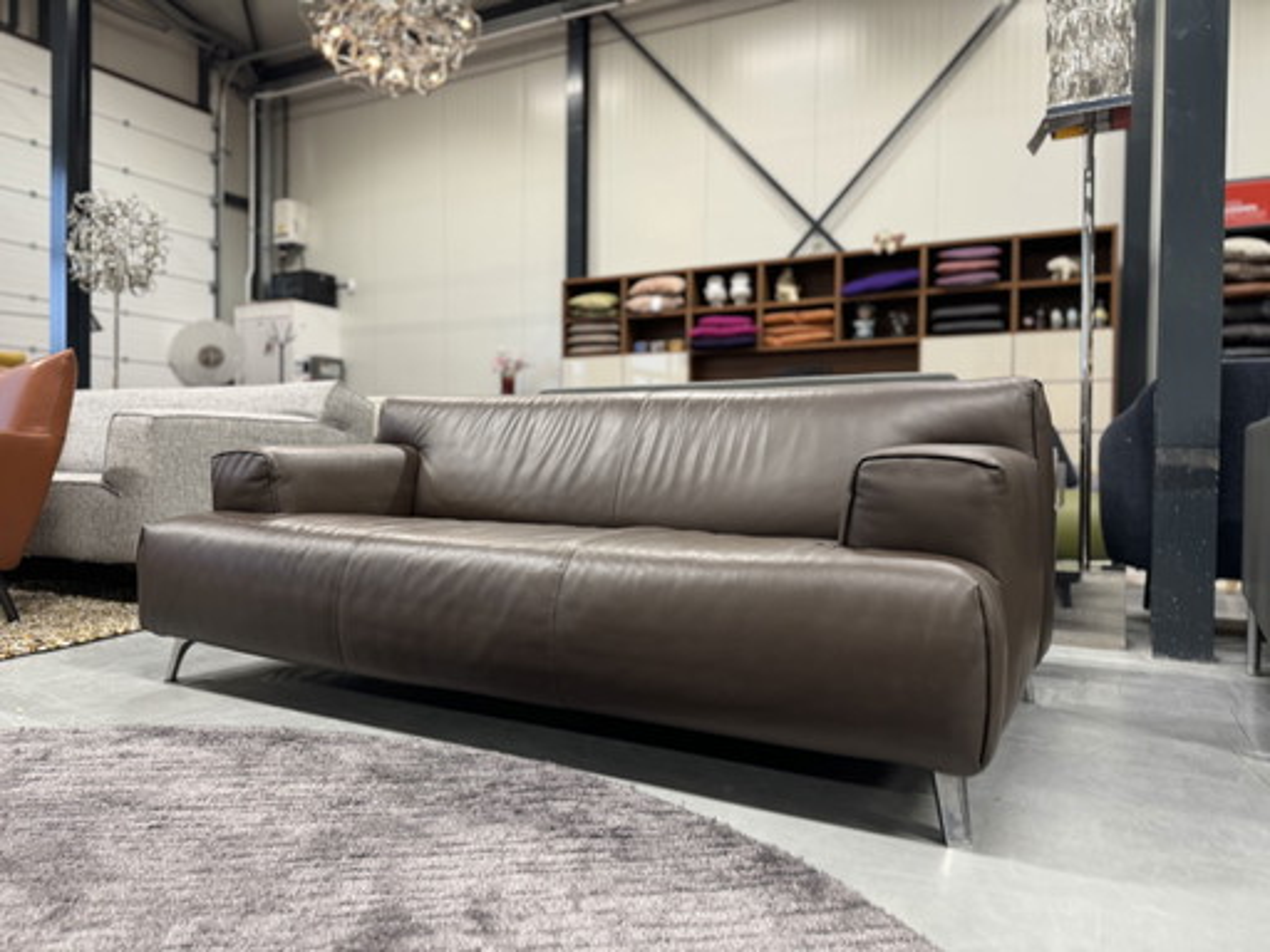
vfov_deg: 56.8
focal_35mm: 24
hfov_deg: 71.6
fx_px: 881
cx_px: 635
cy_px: 476
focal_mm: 6.76
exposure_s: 1/50
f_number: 1.78
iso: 125
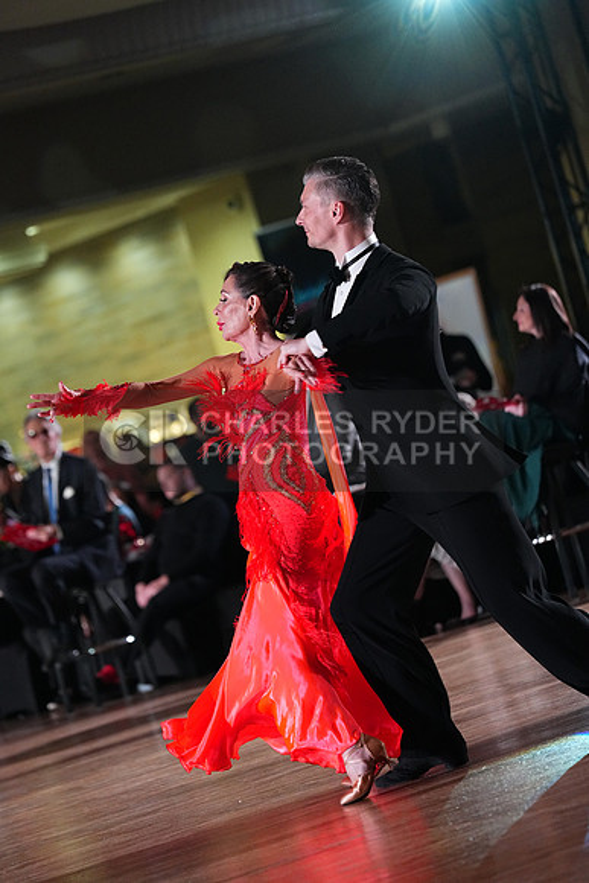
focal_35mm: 200
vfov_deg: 10.3
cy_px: 442
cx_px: 294
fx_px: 4905
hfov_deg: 6.9
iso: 6400
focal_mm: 200
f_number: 4.5
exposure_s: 1/400
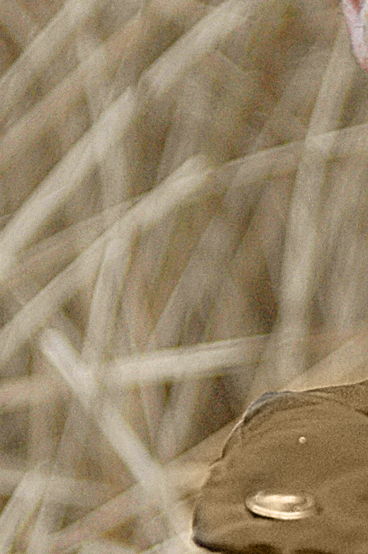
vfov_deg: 4.5
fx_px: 7099
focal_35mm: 462
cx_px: 596
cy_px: 348
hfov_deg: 3.0
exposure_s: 1/30
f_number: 5.6
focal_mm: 80
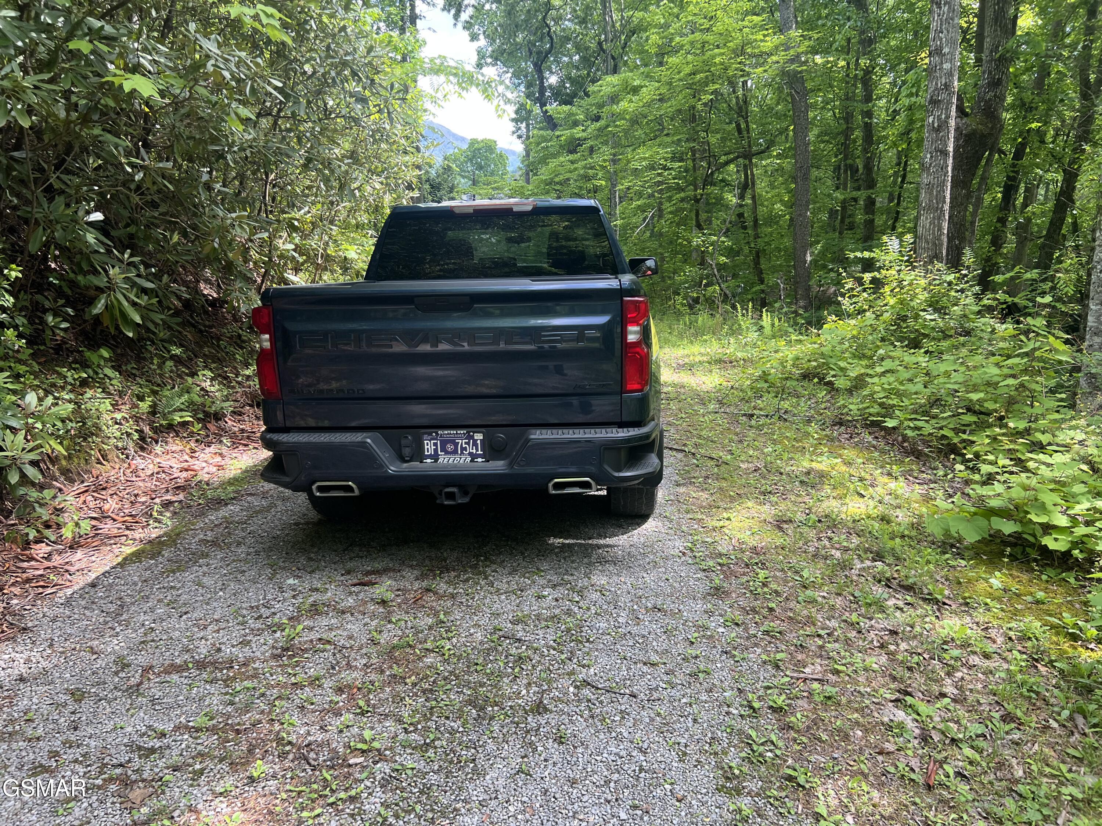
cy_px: 413
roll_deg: -0.5
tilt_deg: -4.2
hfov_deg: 67.3
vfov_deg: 53.1
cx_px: 551
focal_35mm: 26
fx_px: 828
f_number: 1.5
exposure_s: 1/327
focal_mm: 5.7
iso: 50
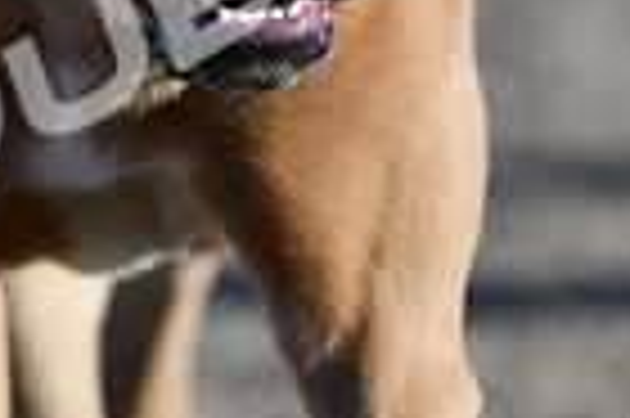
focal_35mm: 870
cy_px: 25
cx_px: 90
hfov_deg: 2.4
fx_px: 15207
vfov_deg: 1.6
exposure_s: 1/4000
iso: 160
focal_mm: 140
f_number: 2.8
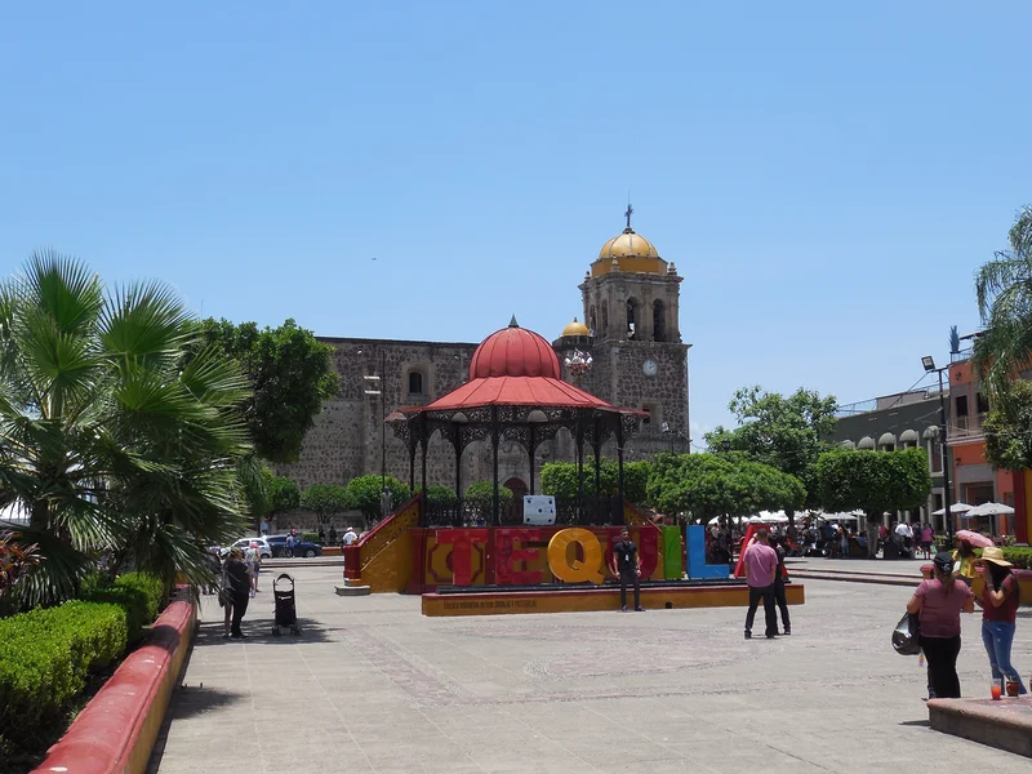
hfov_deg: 42.9
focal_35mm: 44
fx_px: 1312
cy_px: 387
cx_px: 516
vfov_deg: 32.9
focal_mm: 7.8
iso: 125
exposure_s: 1/800
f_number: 4.5
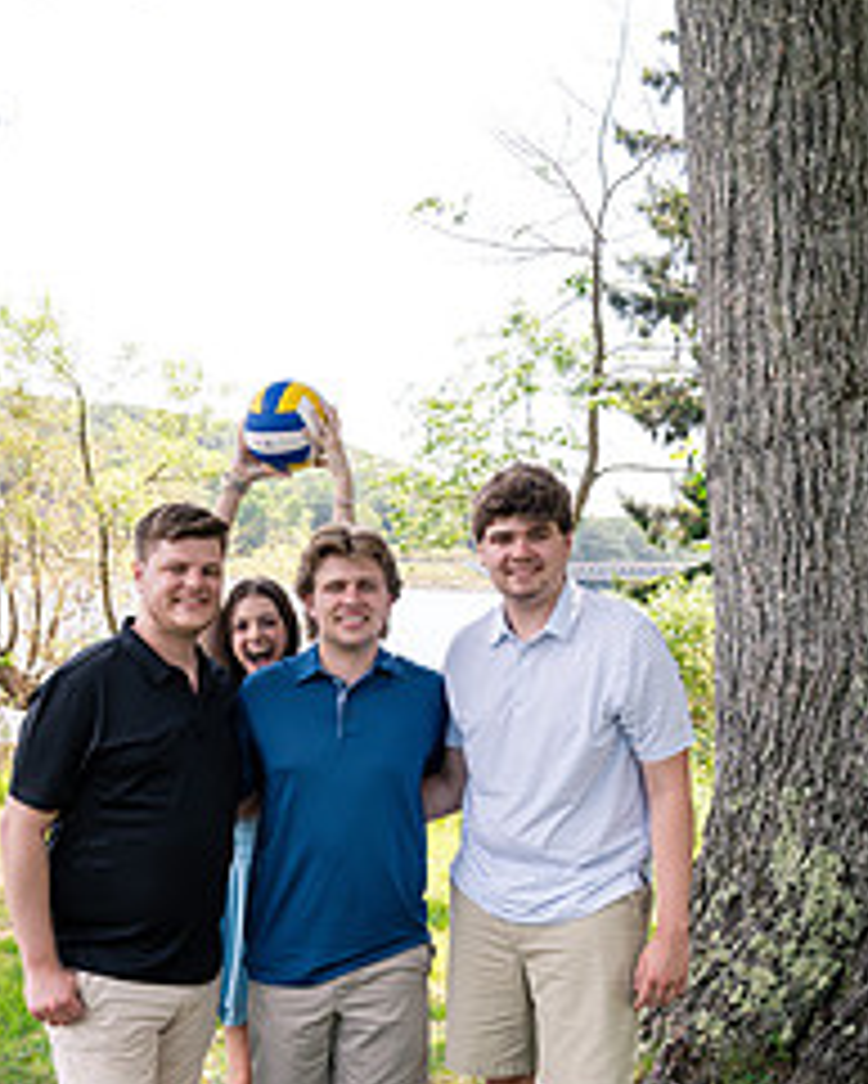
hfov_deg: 35.6
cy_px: 742
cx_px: 373
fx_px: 1348
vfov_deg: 43.1
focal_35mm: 42
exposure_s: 1/250
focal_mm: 24
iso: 200
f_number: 4
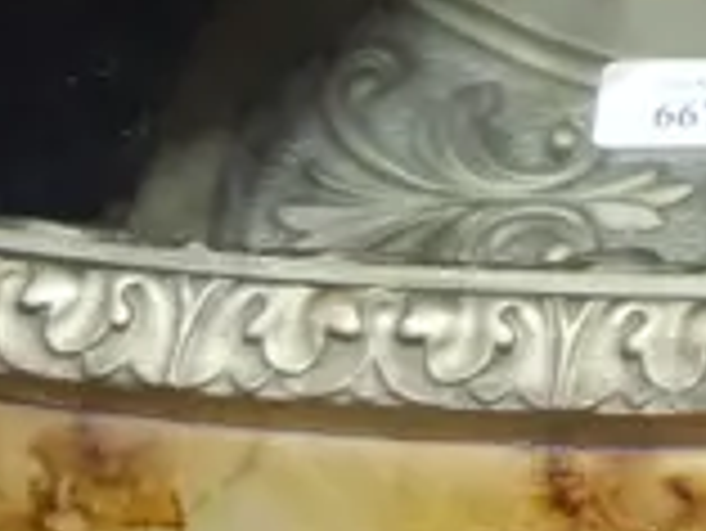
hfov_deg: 9.1
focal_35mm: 183
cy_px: -1066
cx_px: 1970
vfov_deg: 7.2
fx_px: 3735
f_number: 3.5
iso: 500
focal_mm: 14
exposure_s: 1/60
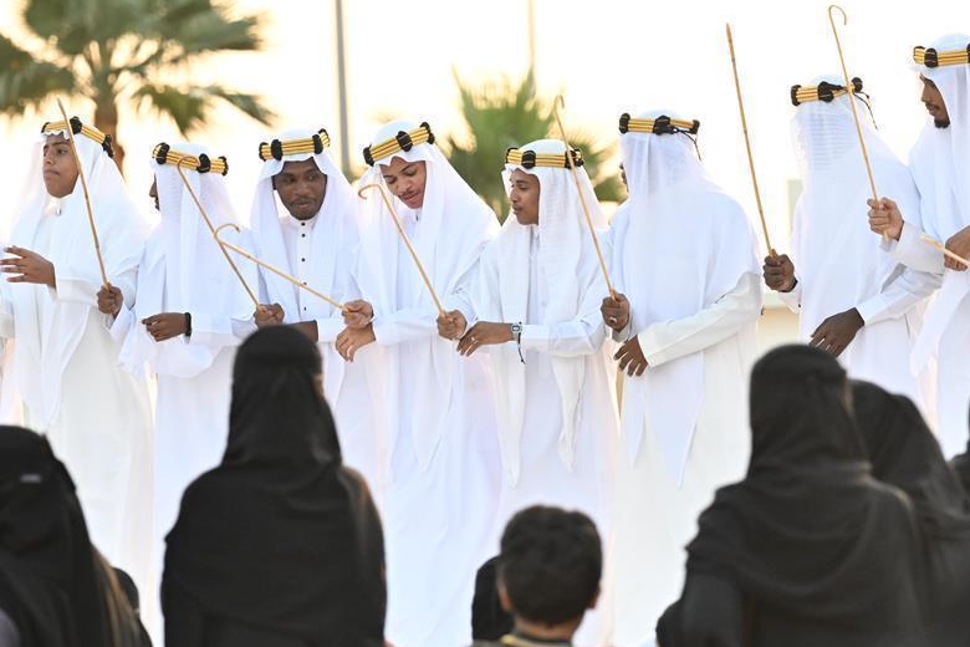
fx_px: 11046
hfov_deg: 5.0
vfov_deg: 3.4
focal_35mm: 410
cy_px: 379
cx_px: 517
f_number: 5.6
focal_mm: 200
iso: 1600
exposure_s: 1/473
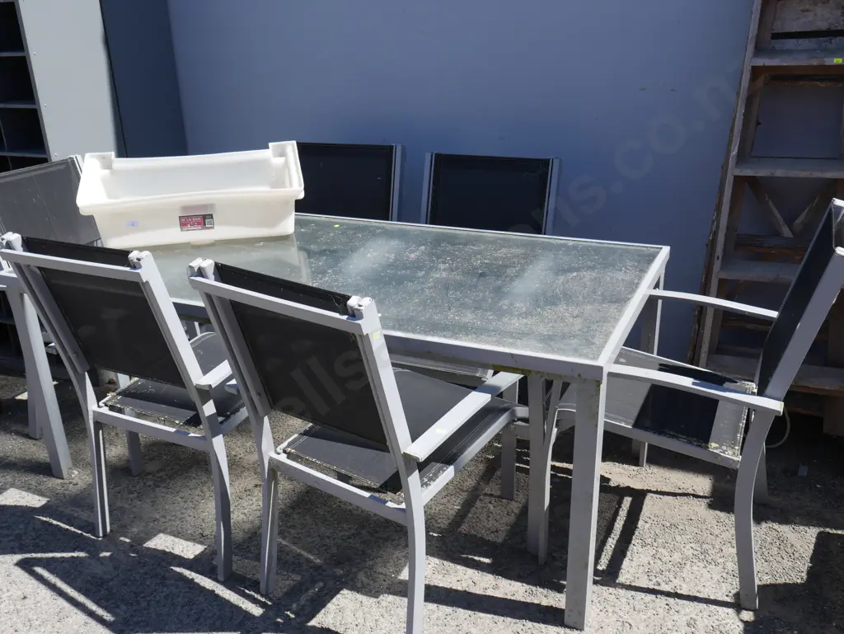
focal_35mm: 32
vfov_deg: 44.2
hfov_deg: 56.8
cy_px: 317
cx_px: 422
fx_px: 781
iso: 200
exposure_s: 1/500
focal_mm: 16
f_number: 6.3
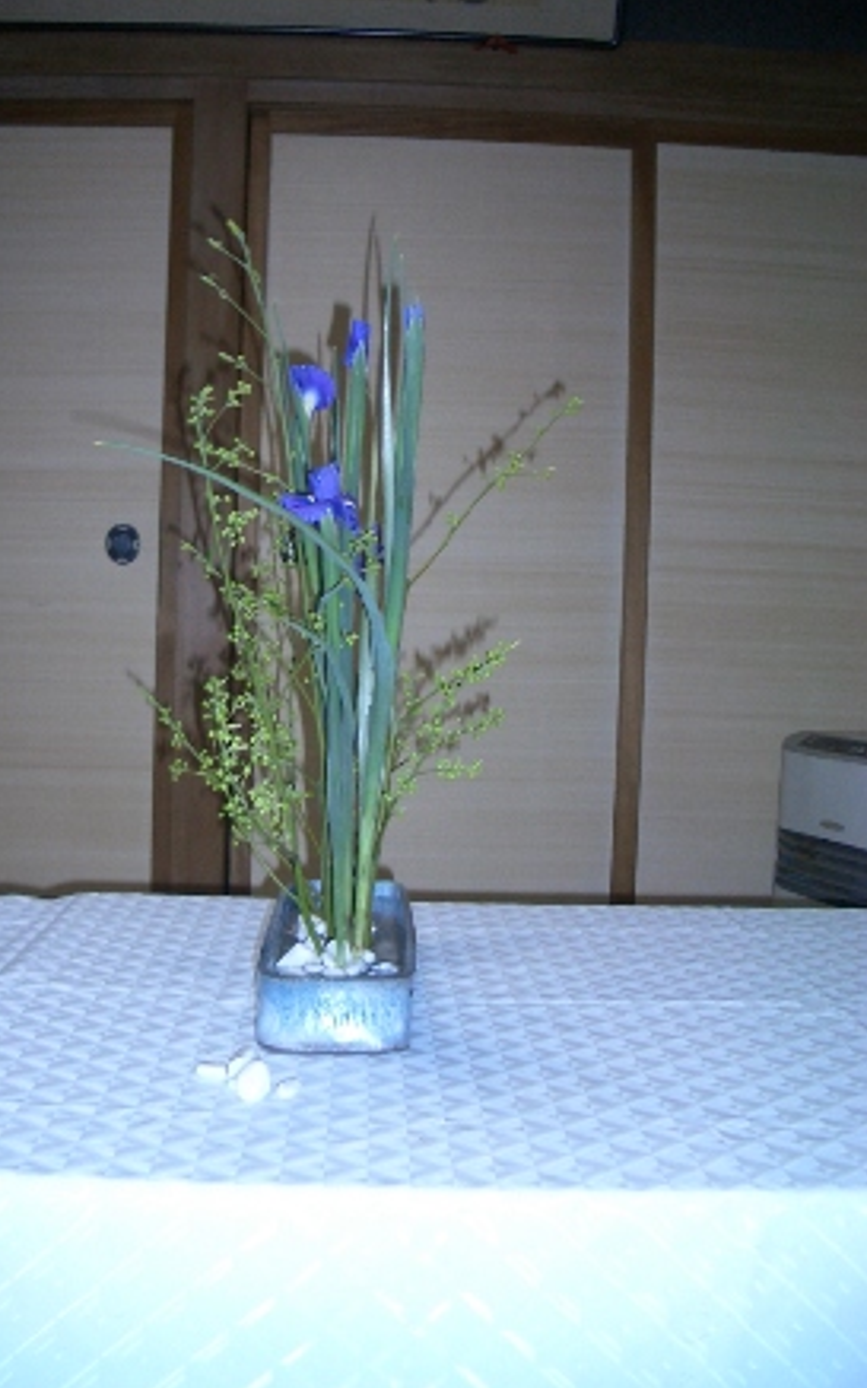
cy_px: 683
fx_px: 1437
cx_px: 372
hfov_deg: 33.5
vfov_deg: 51.5
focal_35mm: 38
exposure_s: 1/60
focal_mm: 5.8
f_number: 2.6
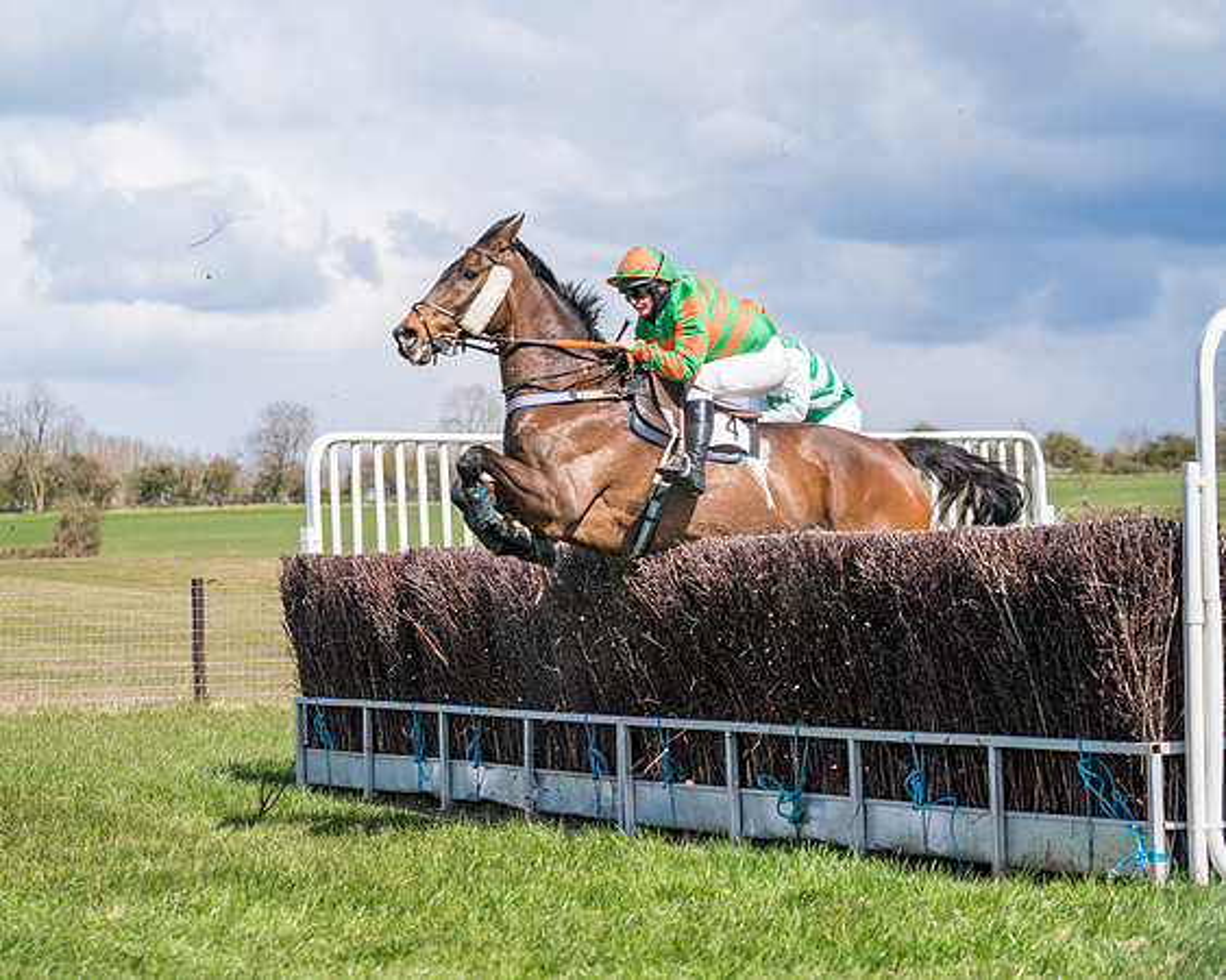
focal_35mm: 105
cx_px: 499
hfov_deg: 18.4
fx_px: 3791
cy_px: 481
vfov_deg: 14.7
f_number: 4
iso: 200
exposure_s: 1/1600
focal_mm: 86
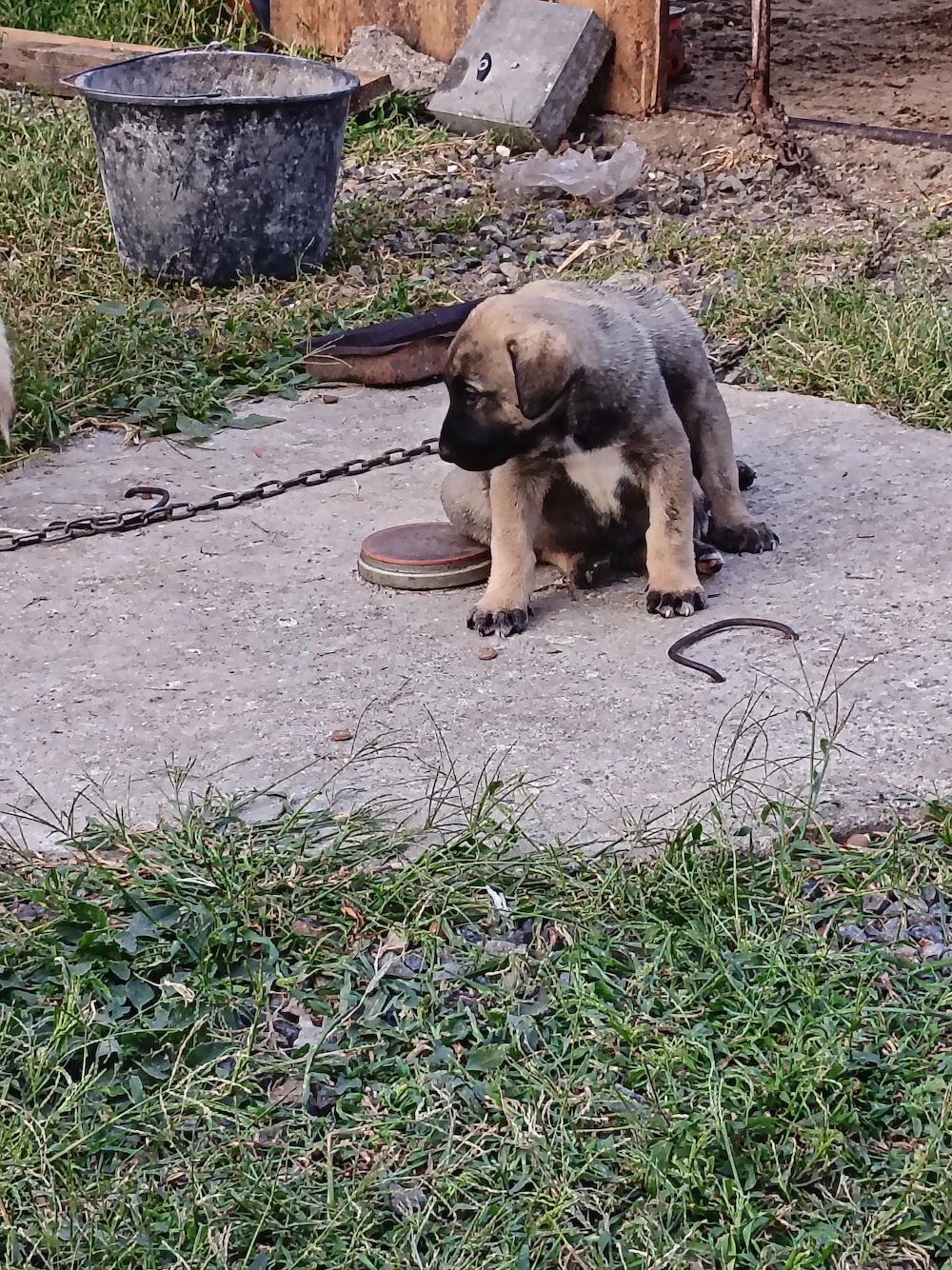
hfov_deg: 16.8
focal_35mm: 88
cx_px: 476
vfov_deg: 22.3
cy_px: 635
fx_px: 3228
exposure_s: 1/100
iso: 571
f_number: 1.75
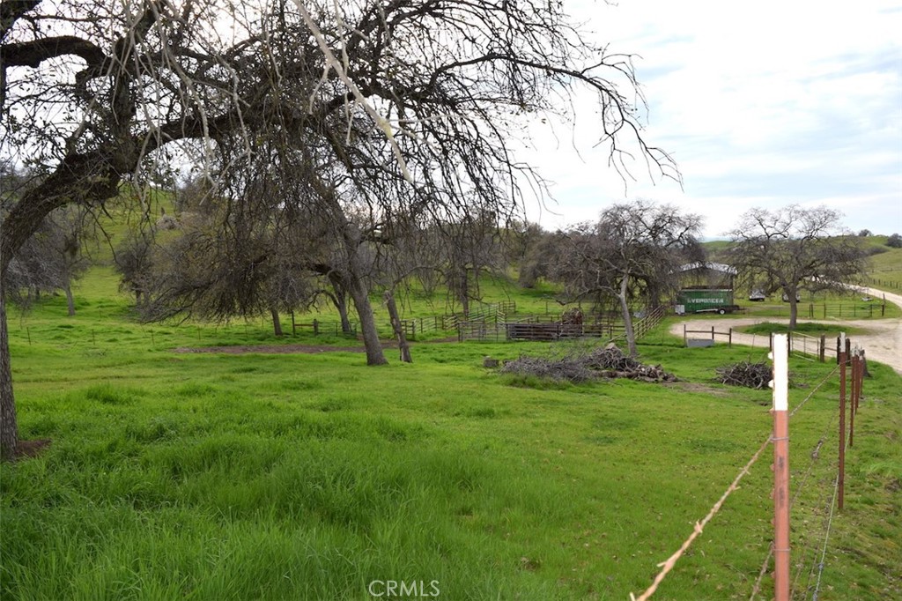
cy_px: 300
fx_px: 676
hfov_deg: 67.4
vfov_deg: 47.9
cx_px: 451
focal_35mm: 27
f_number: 7.1
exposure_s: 1/200
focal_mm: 18
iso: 100
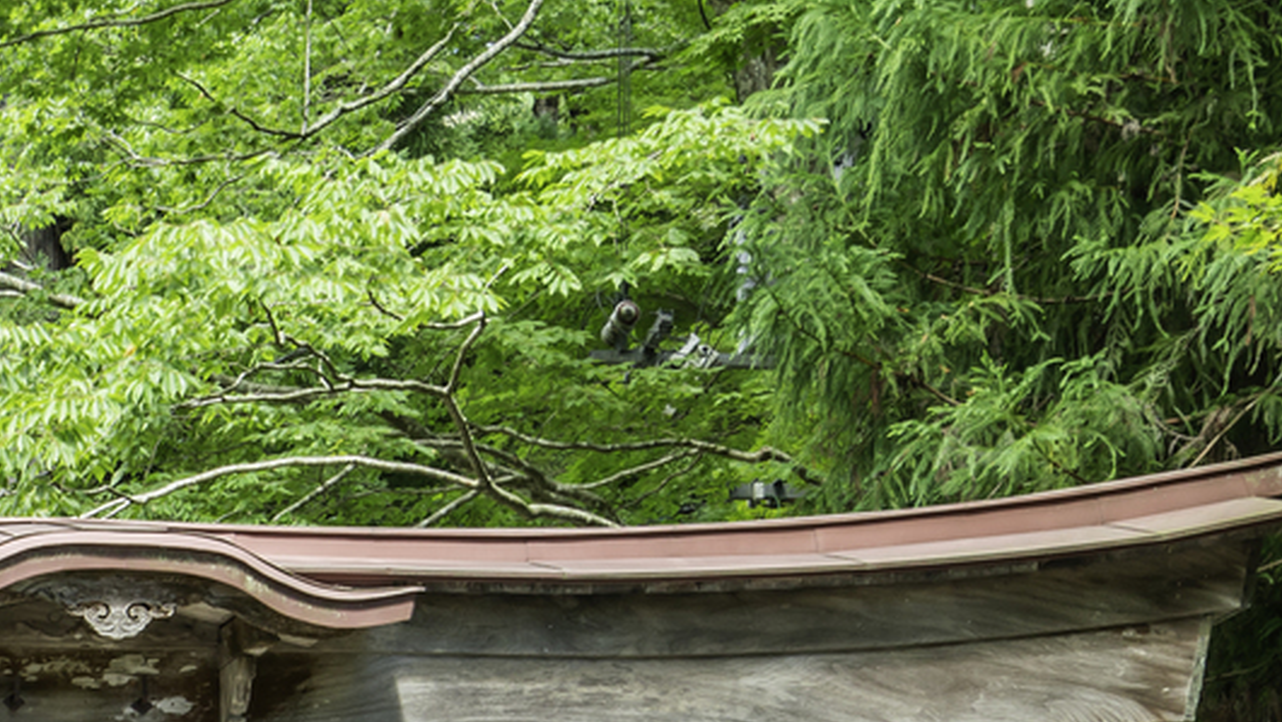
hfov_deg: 15.4
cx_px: 92
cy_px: 956
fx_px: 4692
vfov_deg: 8.7
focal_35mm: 138
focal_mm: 35
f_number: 5.6
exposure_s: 1/80
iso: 160
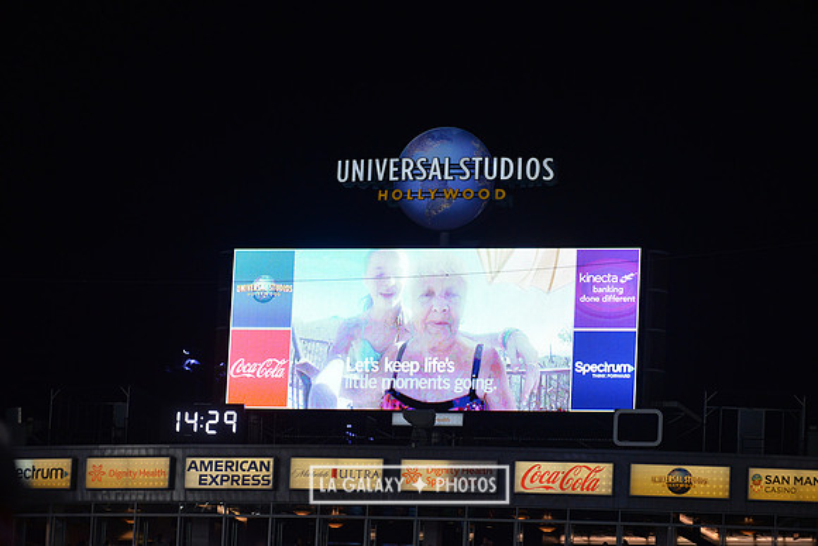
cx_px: 409
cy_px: 273
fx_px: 3636
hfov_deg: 12.8
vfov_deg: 8.6
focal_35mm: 160
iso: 1600
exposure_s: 1/1000
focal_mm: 160
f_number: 4
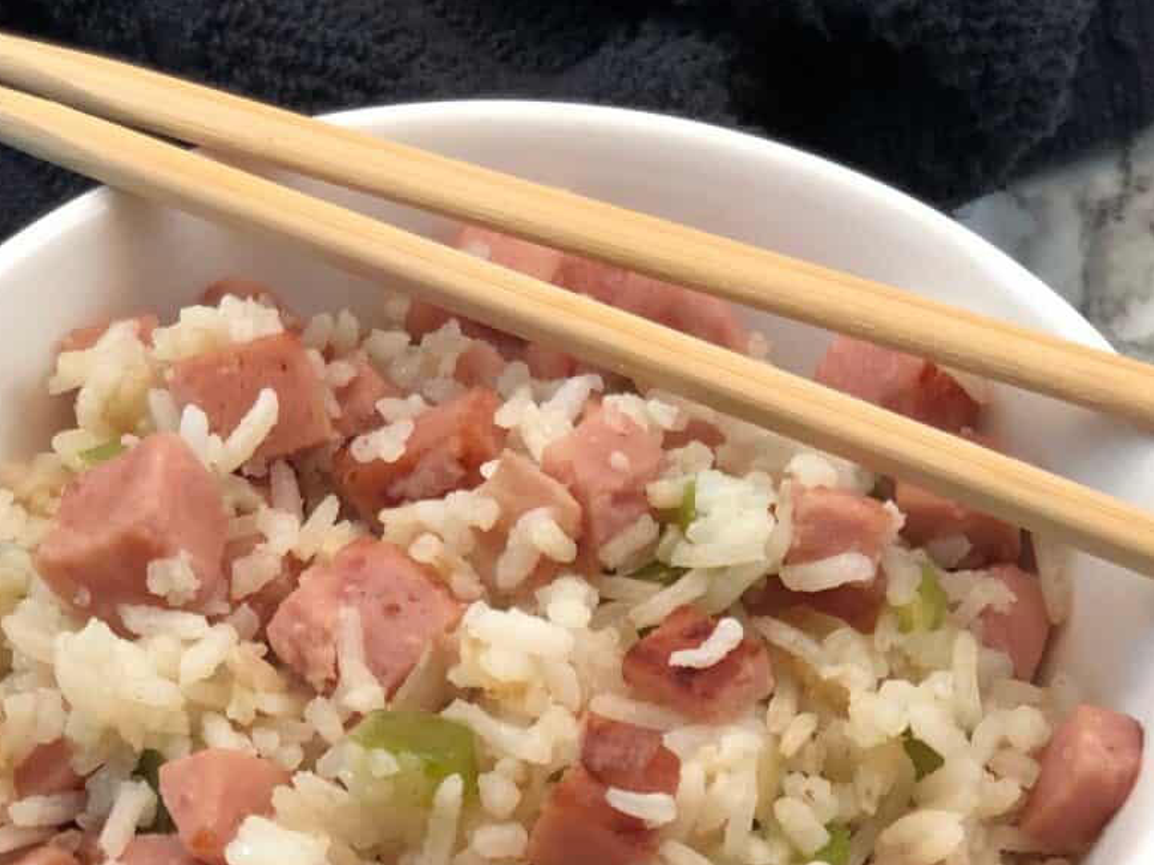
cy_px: 643
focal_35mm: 101
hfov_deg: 19.4
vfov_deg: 14.6
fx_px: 3367
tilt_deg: -47.4
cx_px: 608
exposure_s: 1/40
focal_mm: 6
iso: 100
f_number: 2.4
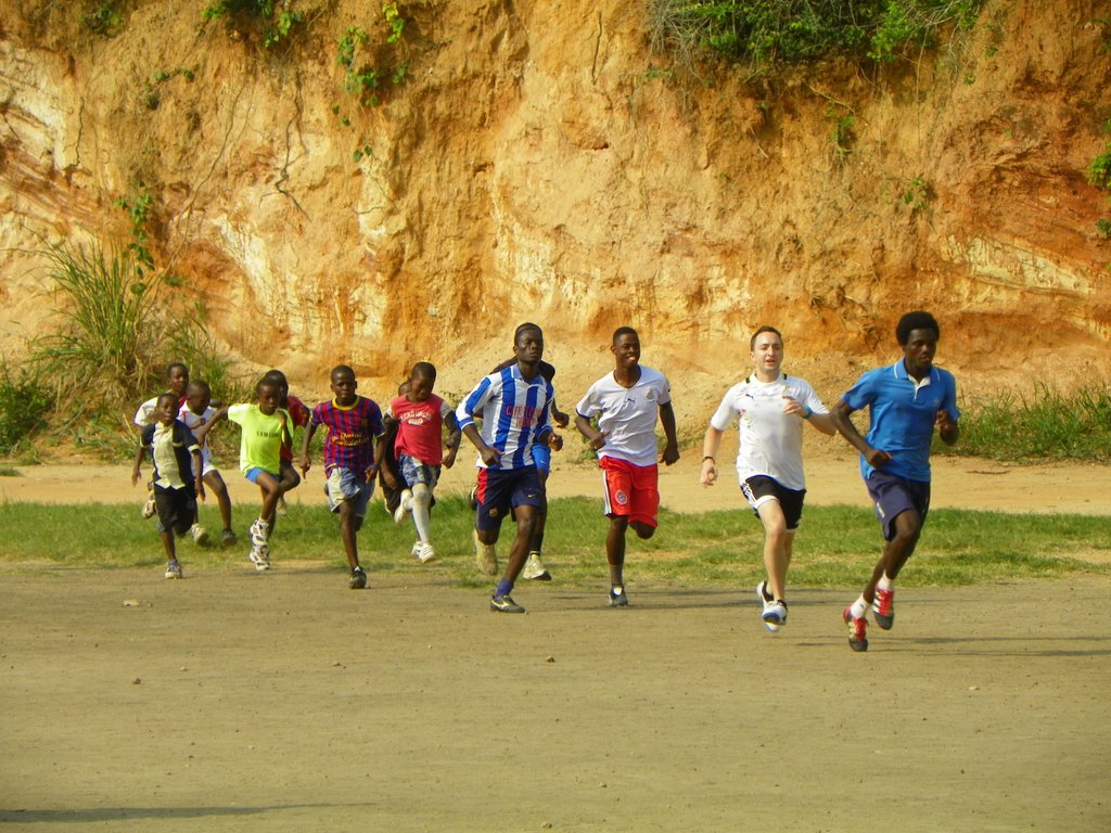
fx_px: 7639
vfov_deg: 6.2
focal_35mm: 238
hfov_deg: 8.3
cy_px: 416
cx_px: 556
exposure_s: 1/400
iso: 64
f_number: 4.5
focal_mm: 42.3
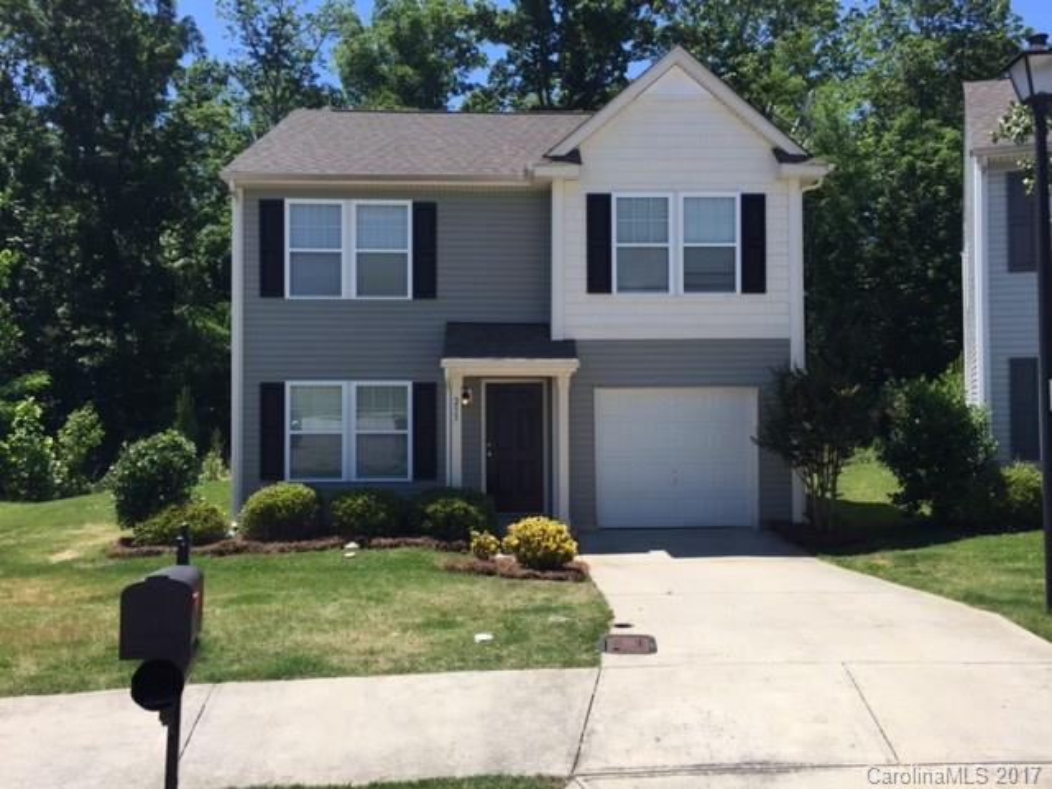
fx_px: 881
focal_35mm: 29
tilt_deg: +1.3
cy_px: 394
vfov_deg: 48.2
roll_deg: -1.6
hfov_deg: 61.7
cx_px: 526
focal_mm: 4.15
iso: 32
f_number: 2.2
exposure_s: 1/1799
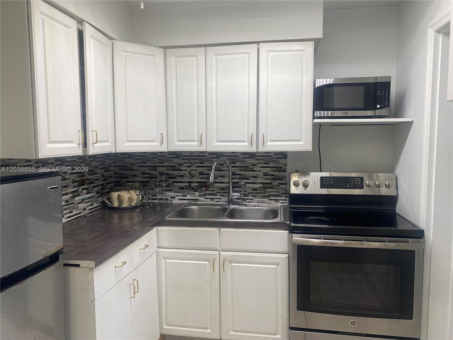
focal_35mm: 26
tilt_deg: -8.0
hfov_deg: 67.3
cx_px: 226
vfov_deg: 53.1
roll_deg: +0.8
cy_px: 170
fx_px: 340
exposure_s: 1/120
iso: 50
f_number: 1.8
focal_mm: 4.25
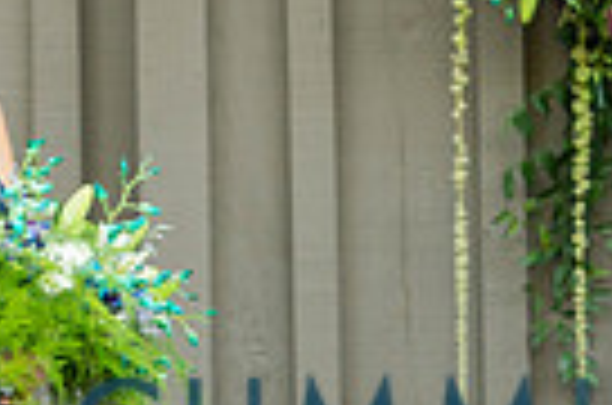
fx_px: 9023
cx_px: 860
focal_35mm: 532
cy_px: 418
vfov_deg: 2.6
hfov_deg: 3.9
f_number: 3.5
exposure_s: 1/250
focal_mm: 116
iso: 400
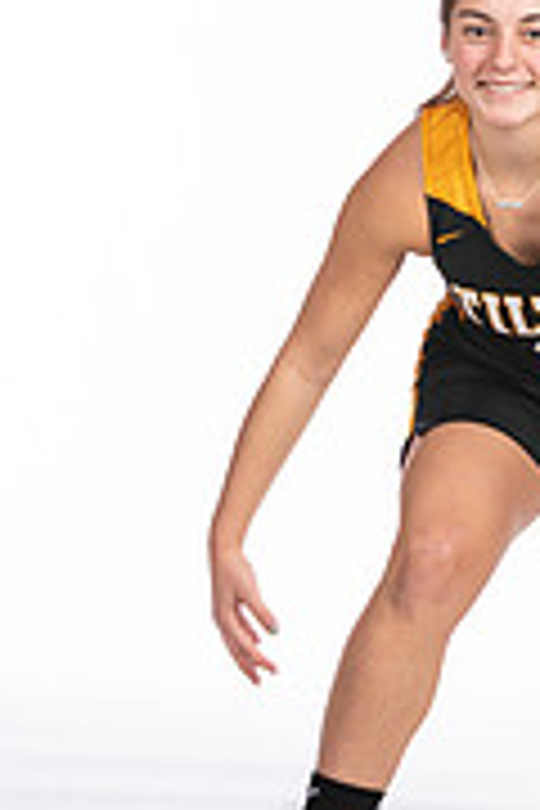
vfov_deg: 7.9
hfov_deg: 5.2
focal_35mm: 262
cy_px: 279
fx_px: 5895
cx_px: 585
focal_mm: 70
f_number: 5
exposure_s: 1/100
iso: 100
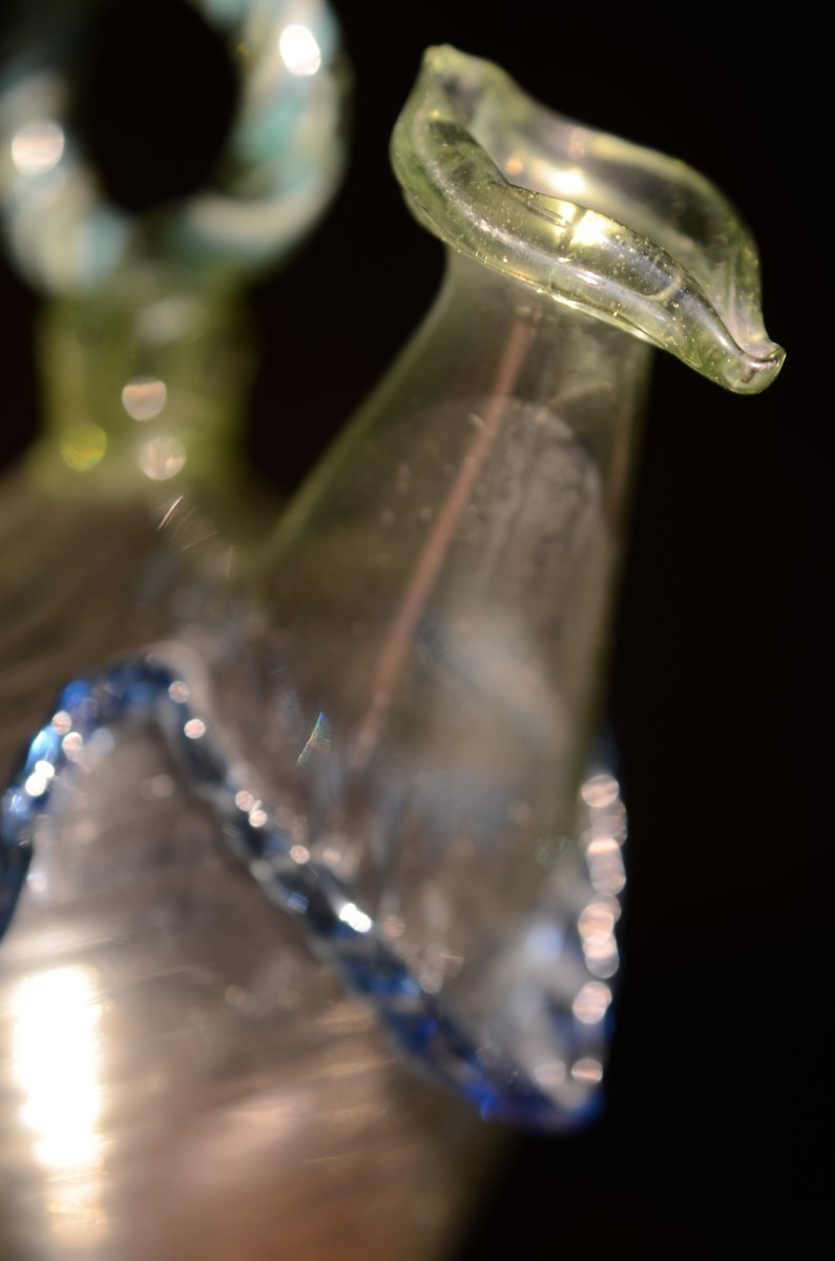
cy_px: 630
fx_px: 2096
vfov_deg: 33.5
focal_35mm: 60
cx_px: 418
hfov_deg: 22.5
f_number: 3.2
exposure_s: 1/1.6
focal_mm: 40
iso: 100
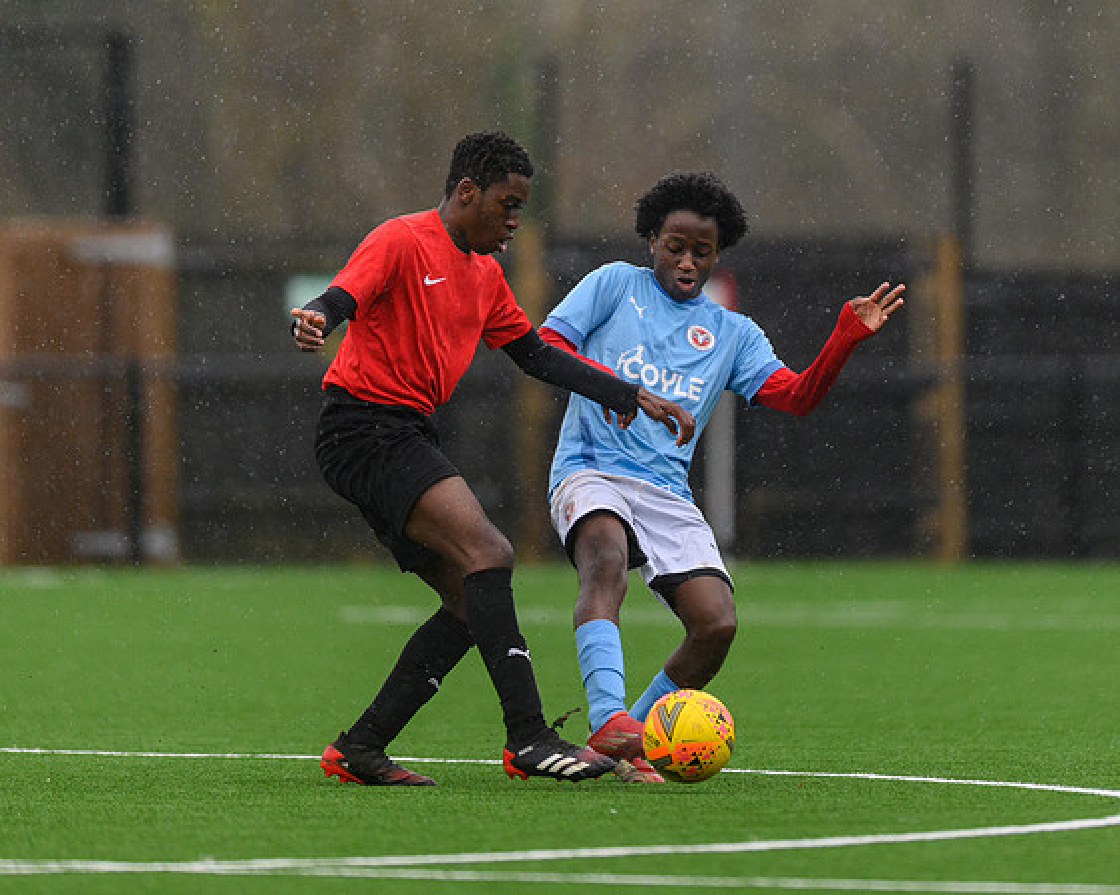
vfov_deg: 2.7
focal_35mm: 572
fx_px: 18970
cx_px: 667
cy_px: 394
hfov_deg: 3.4
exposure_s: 1/2000
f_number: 2.8
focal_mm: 400
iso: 1400
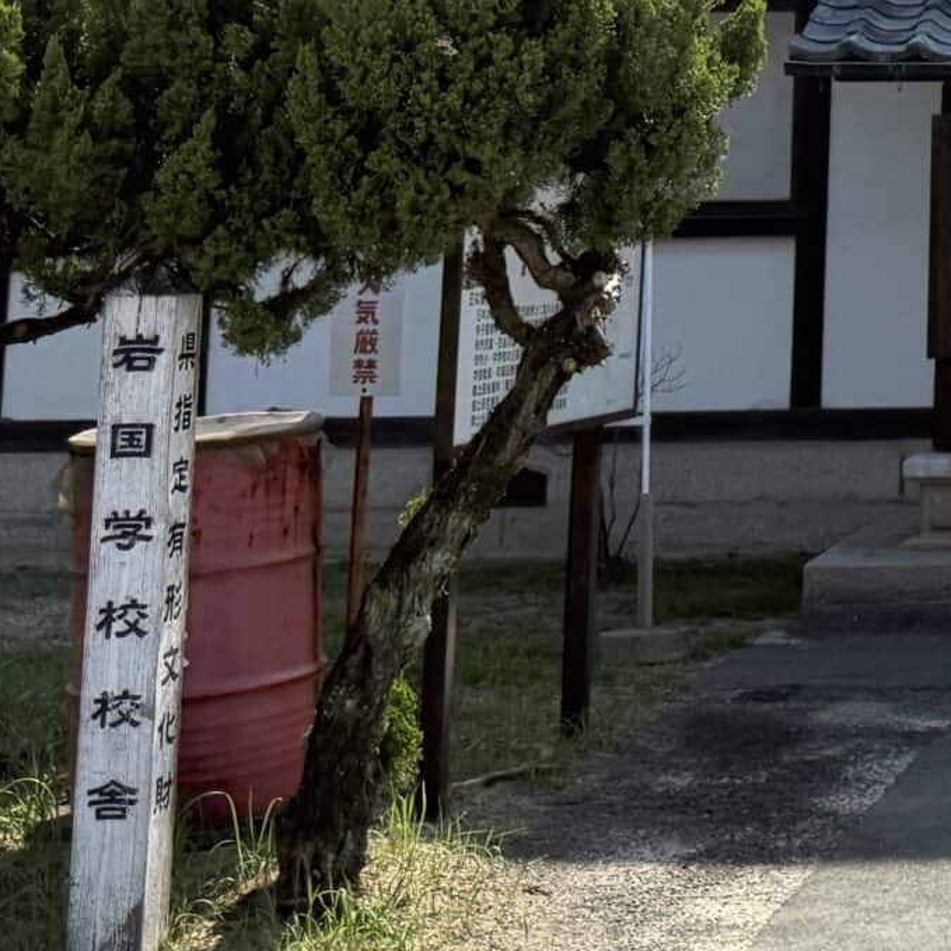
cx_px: 1368
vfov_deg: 19.6
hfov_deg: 19.3
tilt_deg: +8.3
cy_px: -349
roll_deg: -0.3
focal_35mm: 80
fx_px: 2487
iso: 100
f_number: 1.78
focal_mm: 6.76
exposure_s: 1/9091
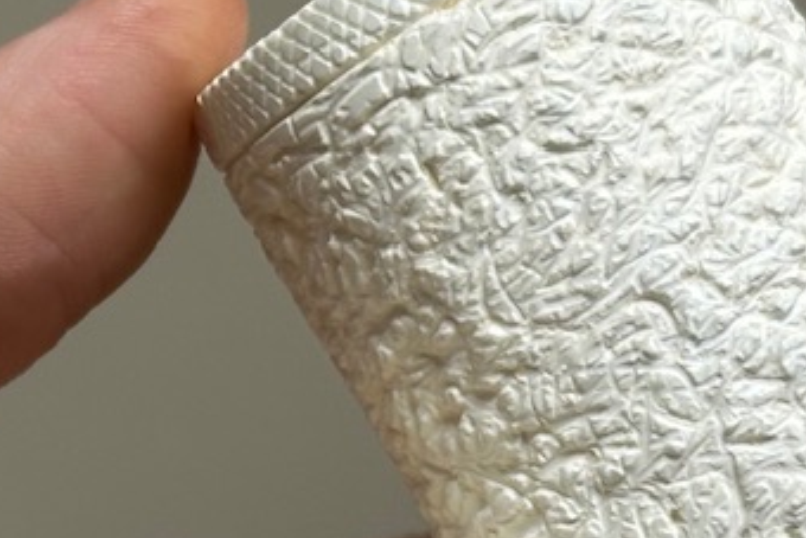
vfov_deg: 7.3
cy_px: 623
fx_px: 4211
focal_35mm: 188
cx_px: 40
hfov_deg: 10.9
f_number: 1.78
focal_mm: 6.86
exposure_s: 1/121
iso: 80
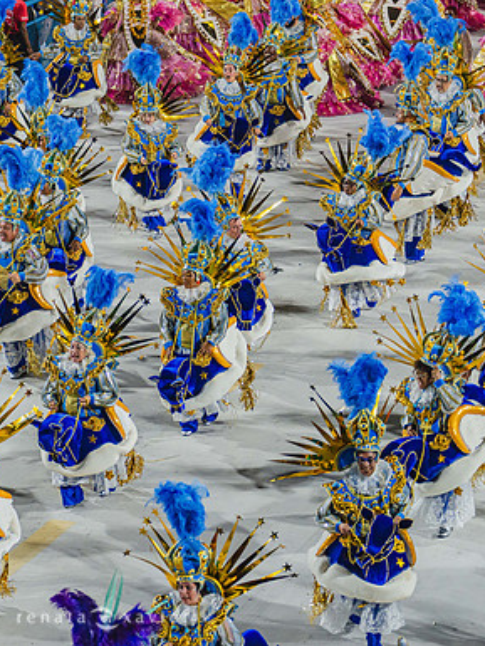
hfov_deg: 8.5
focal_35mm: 174
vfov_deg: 11.4
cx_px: 101
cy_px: 323
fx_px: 3249
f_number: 5
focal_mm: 120
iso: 1600
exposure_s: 1/320
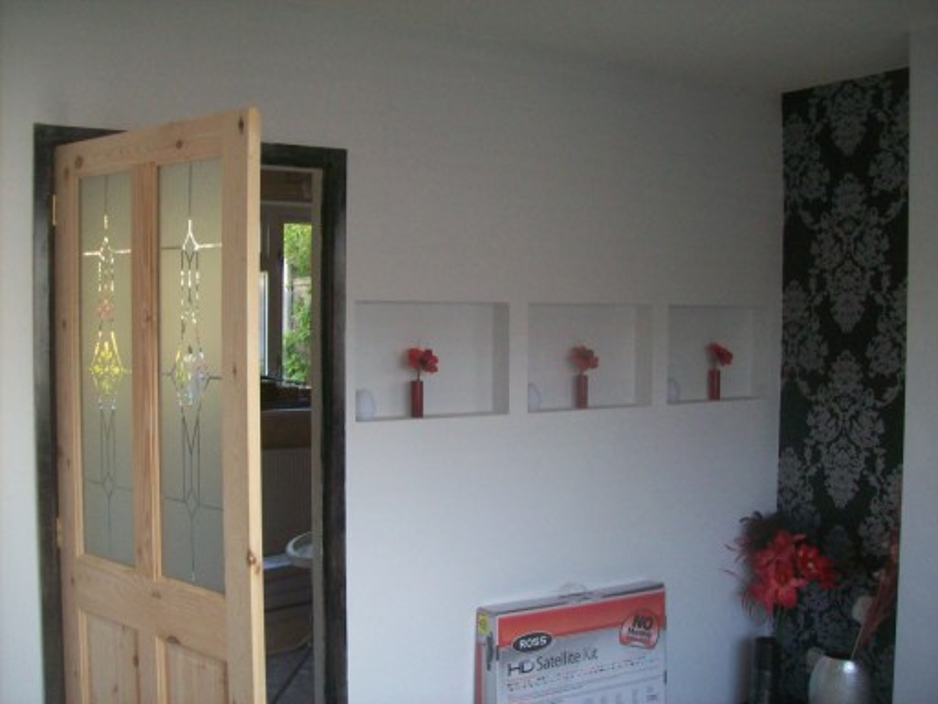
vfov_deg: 39.7
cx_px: 469
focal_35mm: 36
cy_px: 352
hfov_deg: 51.4
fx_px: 976
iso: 200
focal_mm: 6
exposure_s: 1/140
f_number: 2.7
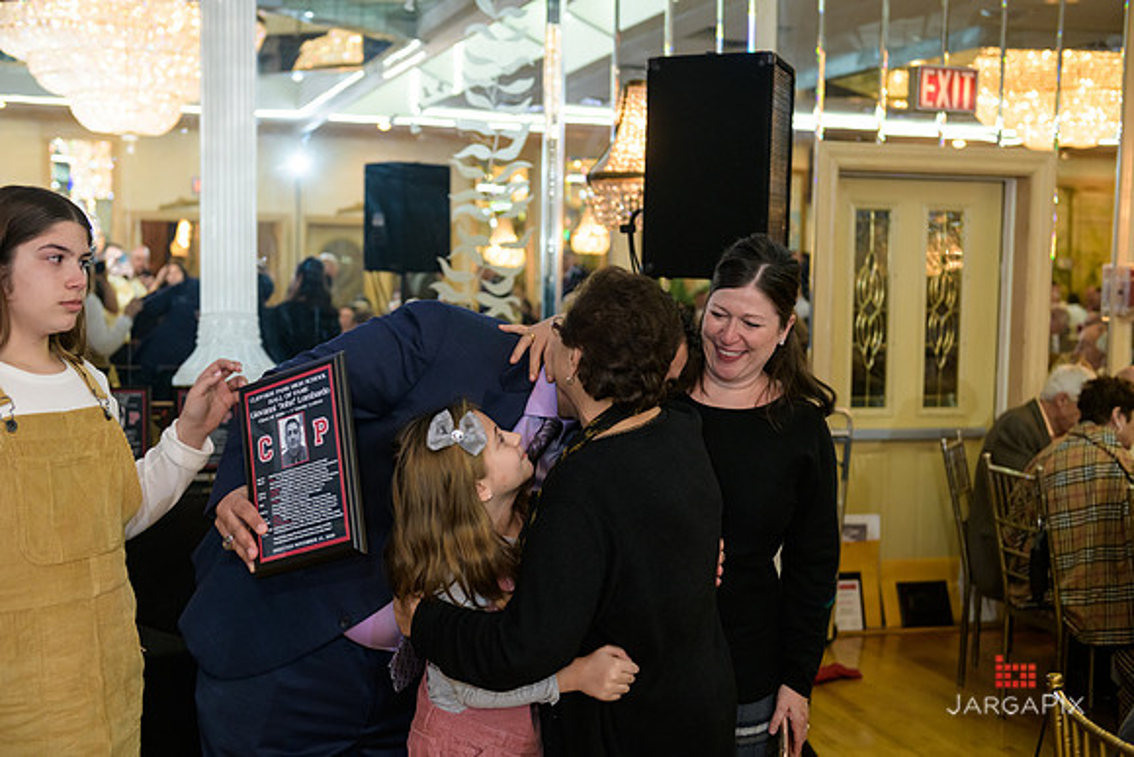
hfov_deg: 41.1
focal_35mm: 48
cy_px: 378
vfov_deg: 28.1
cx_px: 567
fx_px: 1512
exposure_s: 1/125
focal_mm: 48
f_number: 3.2
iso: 1000
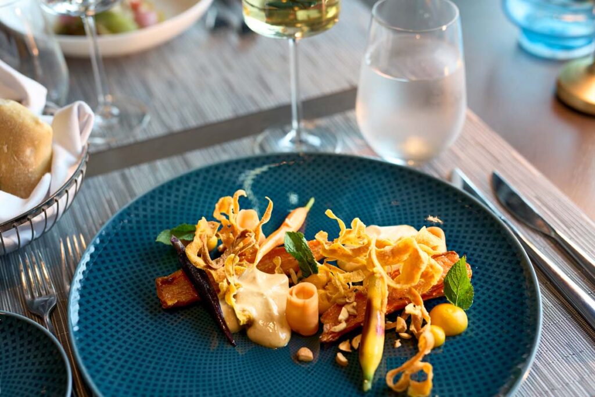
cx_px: 298
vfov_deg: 27.0
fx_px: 826
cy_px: 198
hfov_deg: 39.6
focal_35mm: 50
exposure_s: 1/50
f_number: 2.8
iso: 200
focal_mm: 50
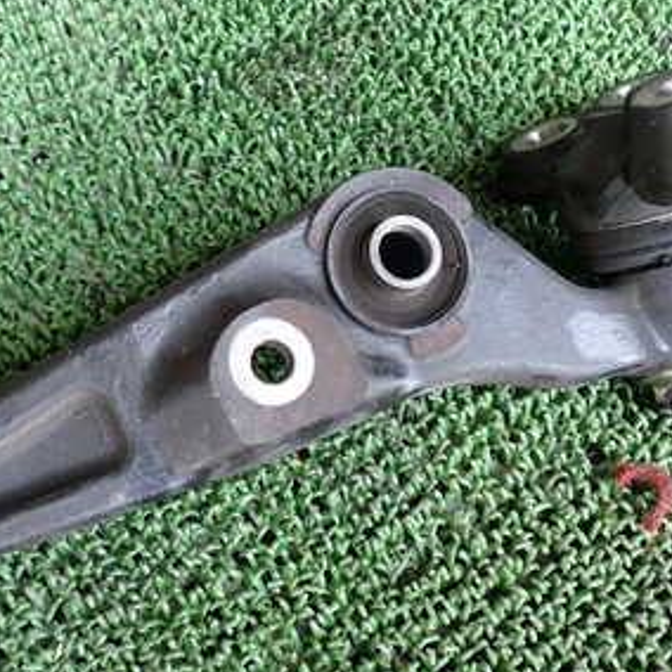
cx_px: 286
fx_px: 1230
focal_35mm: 56
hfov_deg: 30.5
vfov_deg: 30.5
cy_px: 364
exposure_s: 1/100
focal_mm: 5.4
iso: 200
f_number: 2.3
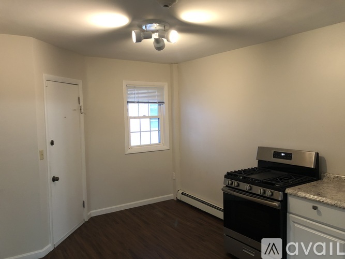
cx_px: 172
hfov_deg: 63.5
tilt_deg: -3.0
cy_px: 130
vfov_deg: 49.7
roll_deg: +0.6
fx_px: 279
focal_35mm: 28
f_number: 1.8
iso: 100
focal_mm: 4
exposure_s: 1/10
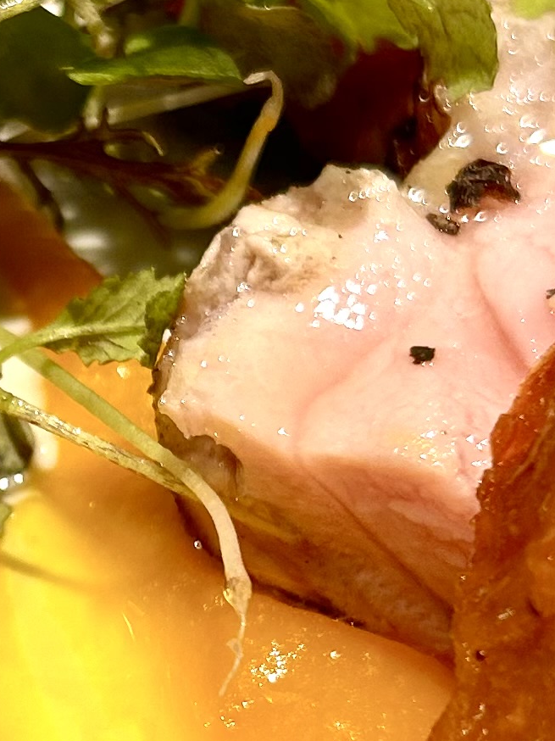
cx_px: -87
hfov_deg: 12.1
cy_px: 441
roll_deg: -2.4
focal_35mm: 120
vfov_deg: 16.4
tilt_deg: -39.9
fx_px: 2567
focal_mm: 5.7
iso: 50
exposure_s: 1/100
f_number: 1.5
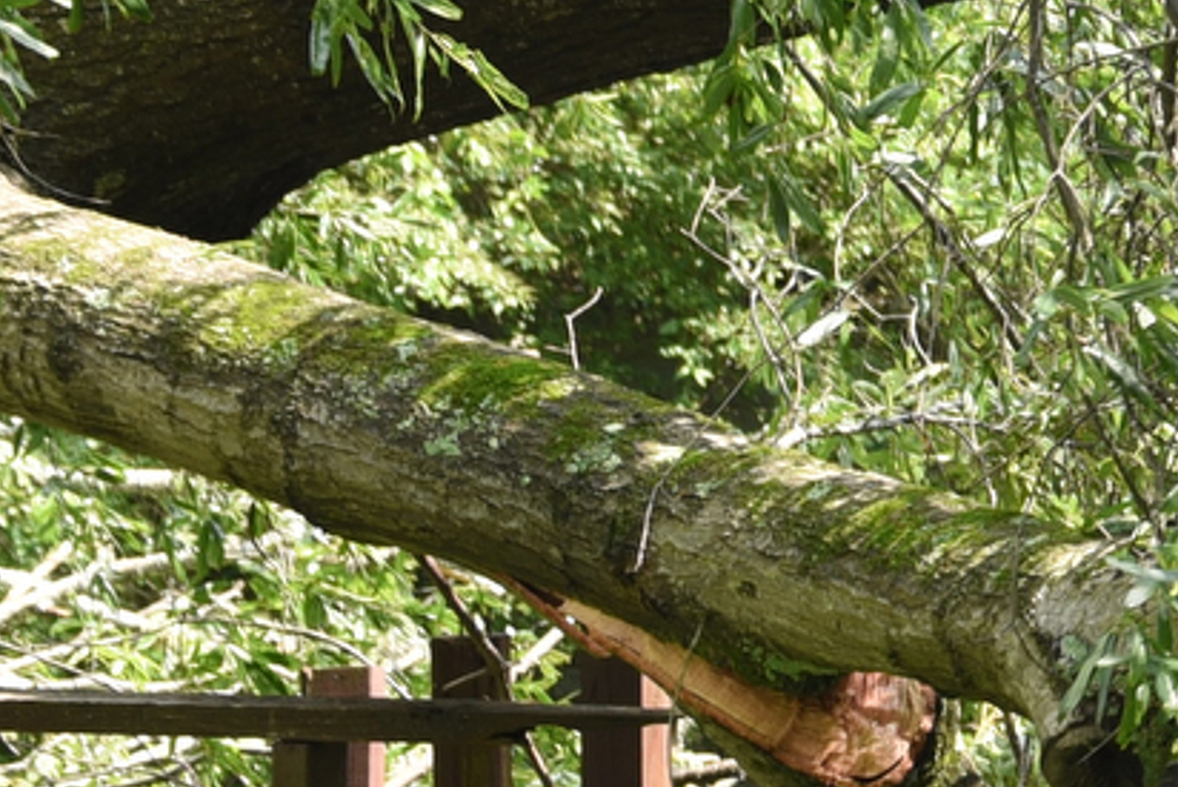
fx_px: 6481
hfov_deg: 9.3
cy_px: -83
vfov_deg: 6.9
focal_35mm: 198
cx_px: 2819
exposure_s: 1/320
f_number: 5
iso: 250
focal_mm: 34
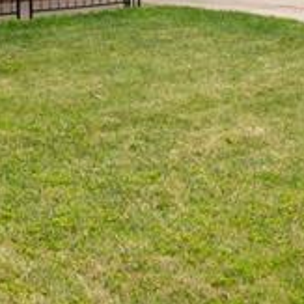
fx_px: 904
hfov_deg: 17.7
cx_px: -108
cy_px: -100
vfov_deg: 17.8
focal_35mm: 91
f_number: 8
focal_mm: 17
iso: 400
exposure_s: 1/500
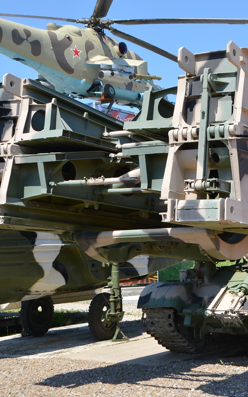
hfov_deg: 21.4
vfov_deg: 34.0
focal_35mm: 60
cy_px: 198
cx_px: 198
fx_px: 649
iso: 110
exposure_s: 1/250
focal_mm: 26
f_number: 8
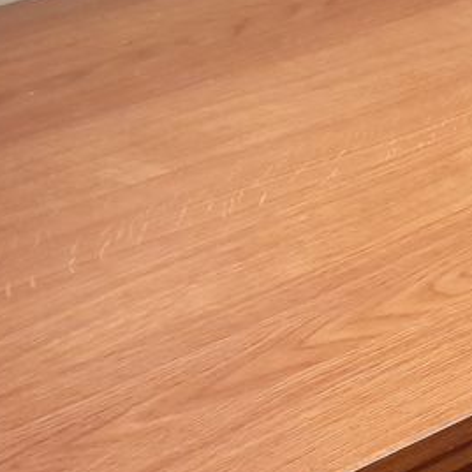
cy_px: 342
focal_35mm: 89
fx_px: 1373
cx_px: 435
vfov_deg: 19.4
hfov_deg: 19.1
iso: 640
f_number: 1.8
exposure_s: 1/25
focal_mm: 4
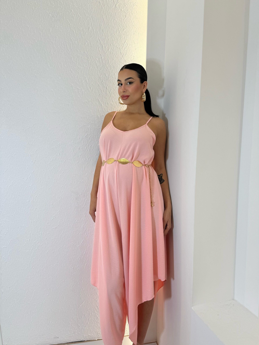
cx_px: 130
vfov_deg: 71.6
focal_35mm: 24
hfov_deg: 56.8
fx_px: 239
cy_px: 172
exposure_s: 1/335
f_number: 1.78
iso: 80
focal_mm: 6.76
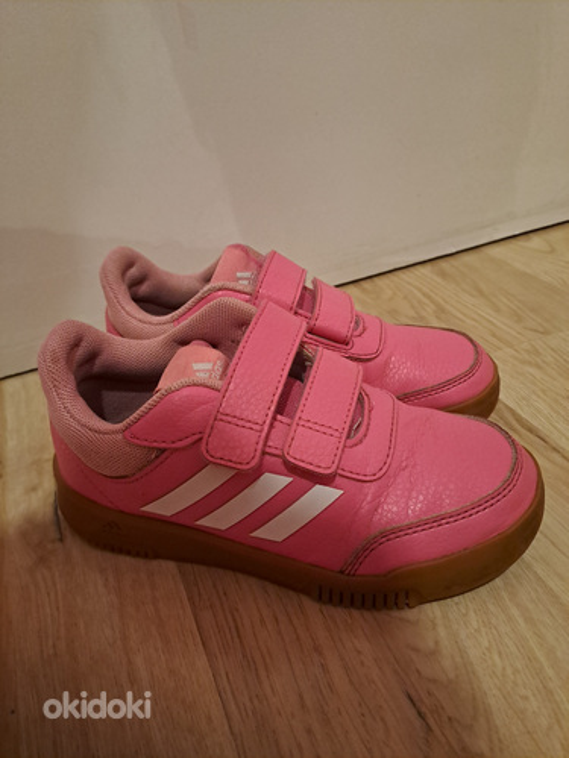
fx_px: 548
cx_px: 284
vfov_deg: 69.4
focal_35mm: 25
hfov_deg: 54.9
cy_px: 379
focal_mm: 4.65
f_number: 1.8
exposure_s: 1/20
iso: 500
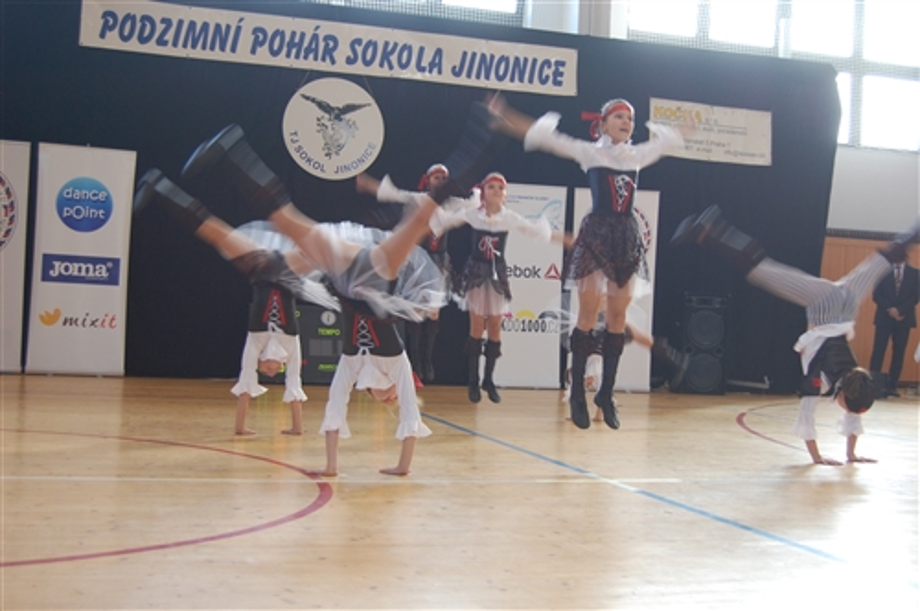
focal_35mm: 46
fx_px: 1187
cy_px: 306
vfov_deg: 28.9
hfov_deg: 42.4
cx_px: 460
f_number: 4.5
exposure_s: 1/60
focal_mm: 31
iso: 400
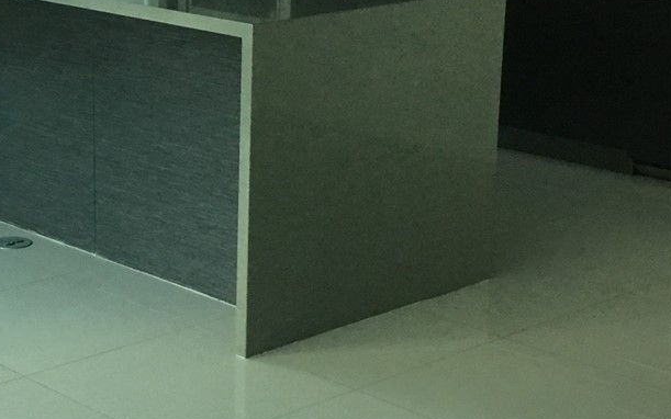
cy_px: 117
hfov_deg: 23.4
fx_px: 1573
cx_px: 61
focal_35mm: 86
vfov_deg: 15.1
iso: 50
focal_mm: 3.3
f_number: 2.4
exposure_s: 1/30
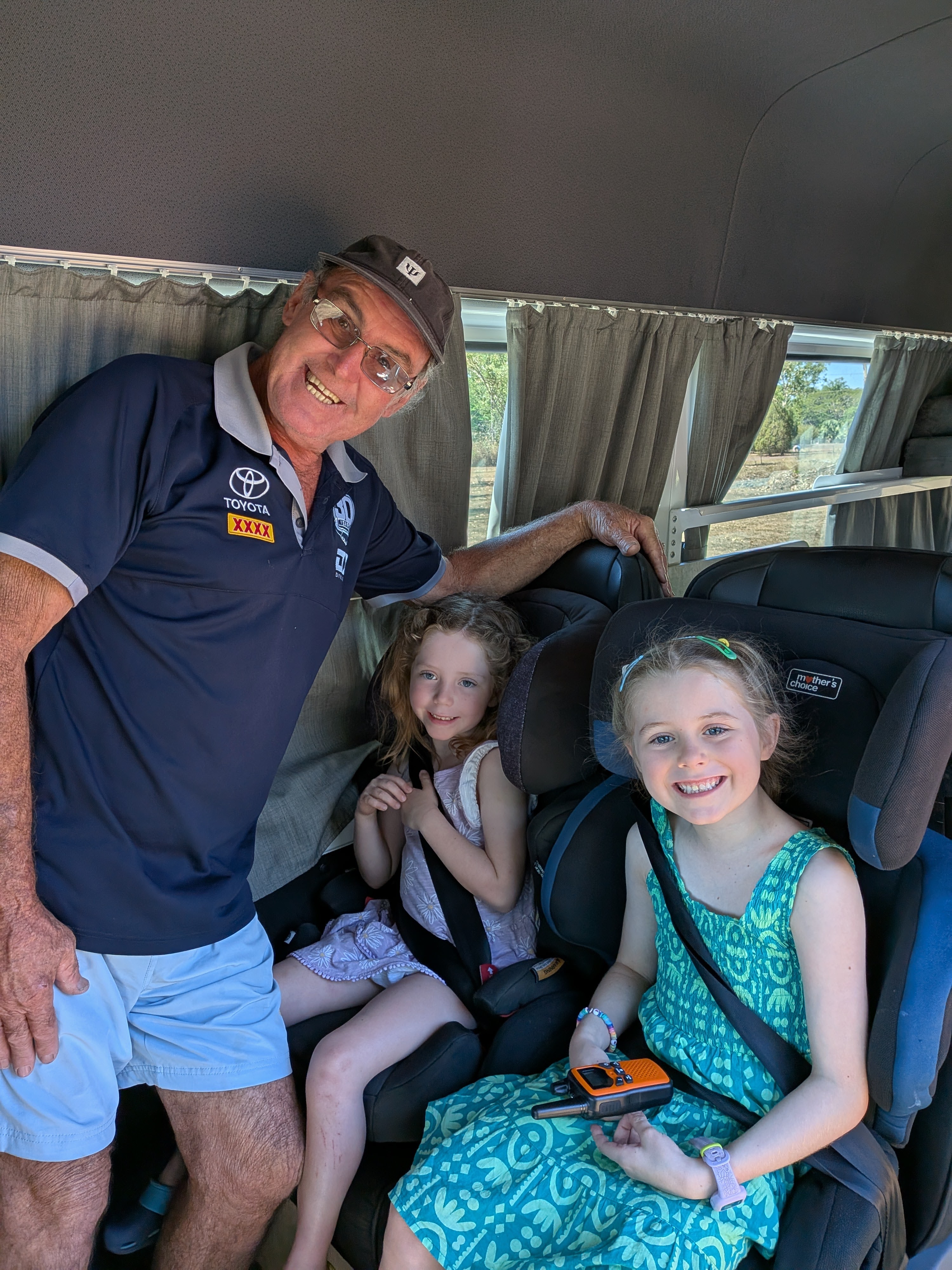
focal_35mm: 24
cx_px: 476
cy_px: 635
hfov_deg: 56.8
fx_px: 880
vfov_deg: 71.6
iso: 28
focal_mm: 4.53
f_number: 1.7
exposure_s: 1/1088
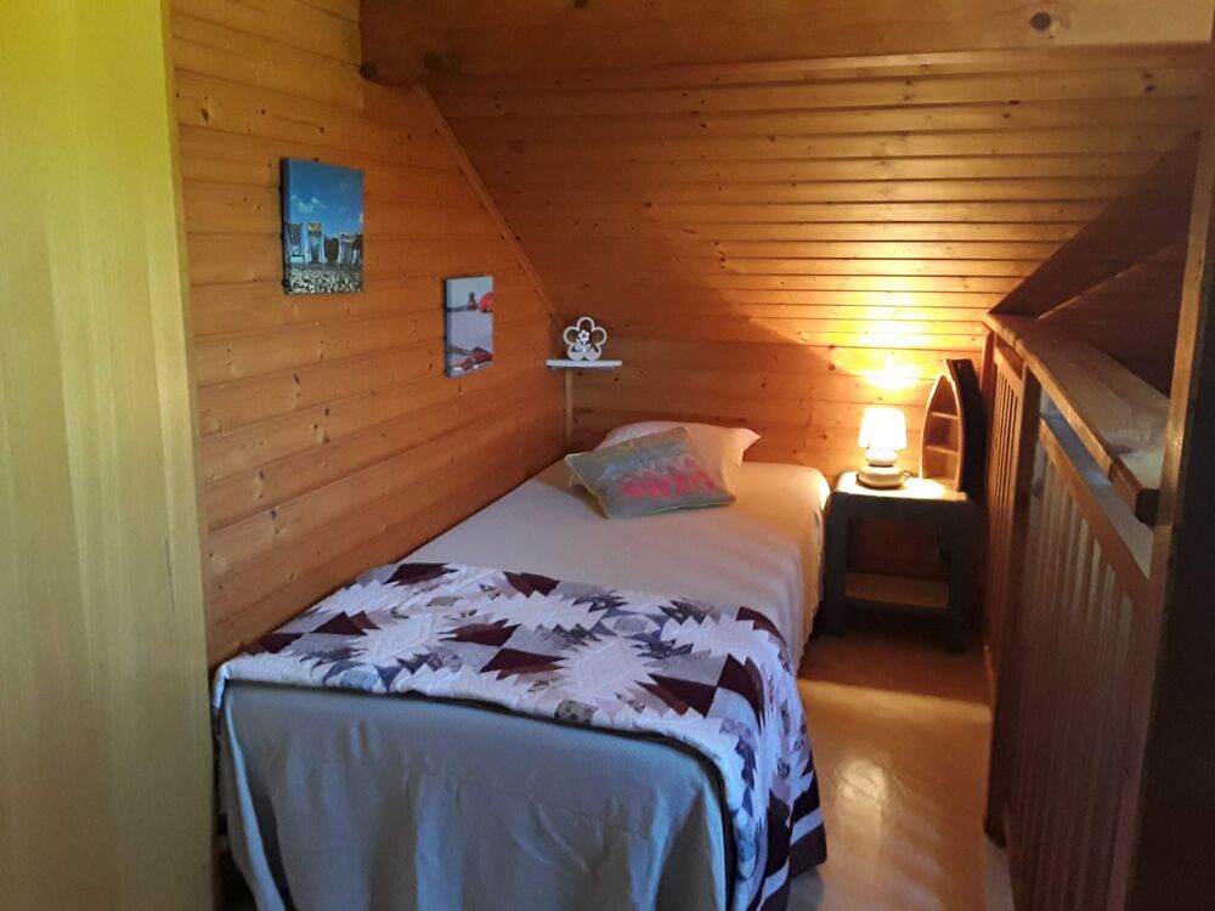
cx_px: 608
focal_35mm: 27
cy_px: 456
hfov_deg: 65.3
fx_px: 948
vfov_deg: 51.4
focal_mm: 2.91
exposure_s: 1/17
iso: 200
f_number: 1.9
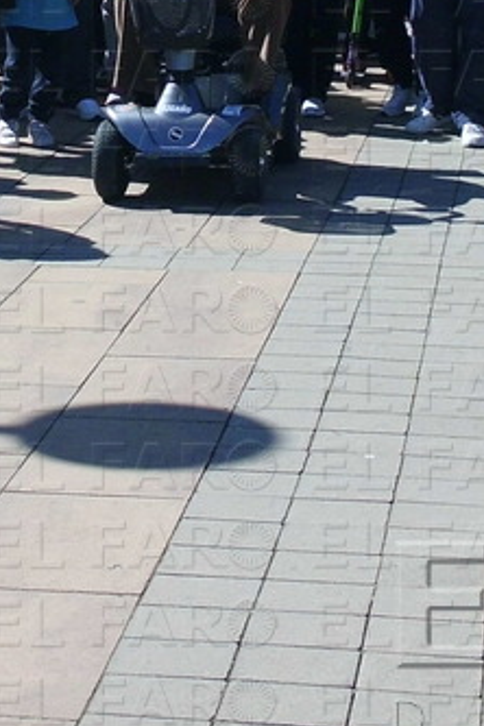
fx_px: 2319
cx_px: 102
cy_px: -68
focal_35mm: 115
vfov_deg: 17.2
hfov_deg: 11.9
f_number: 7.3
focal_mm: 6.3
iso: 64
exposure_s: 1/250
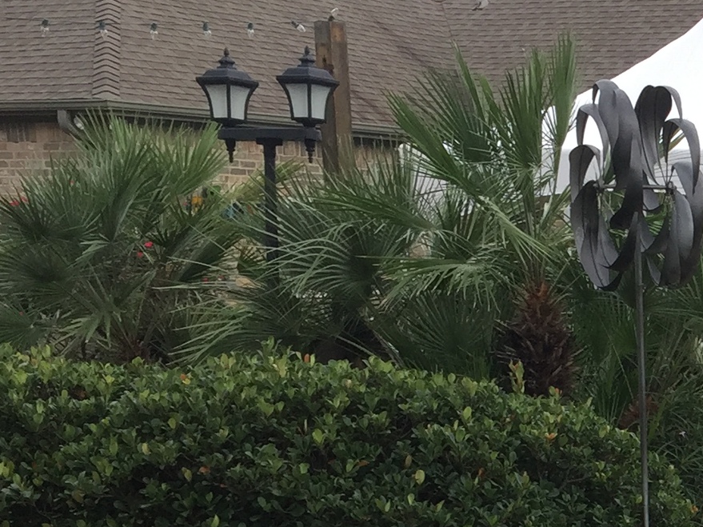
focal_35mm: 99
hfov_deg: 17.7
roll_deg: -0.3
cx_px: 1059
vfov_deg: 14.3
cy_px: 692
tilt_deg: -11.0
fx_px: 2010
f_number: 2.2
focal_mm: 4.15
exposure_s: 1/194
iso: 32
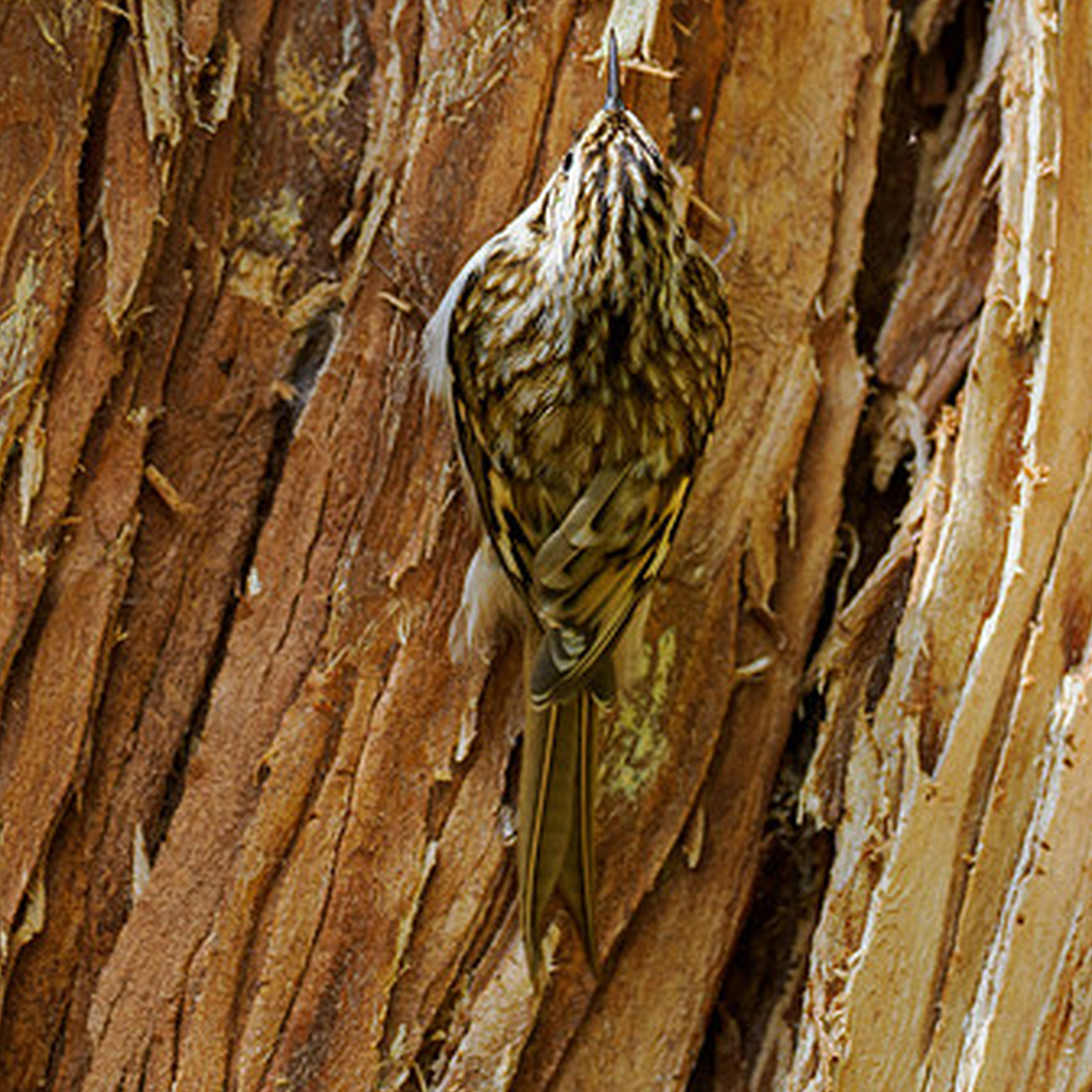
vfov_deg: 1.5
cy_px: 441
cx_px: 913
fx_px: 42650
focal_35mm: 1195
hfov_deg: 1.5
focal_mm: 300
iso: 1000
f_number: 4
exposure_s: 1/800
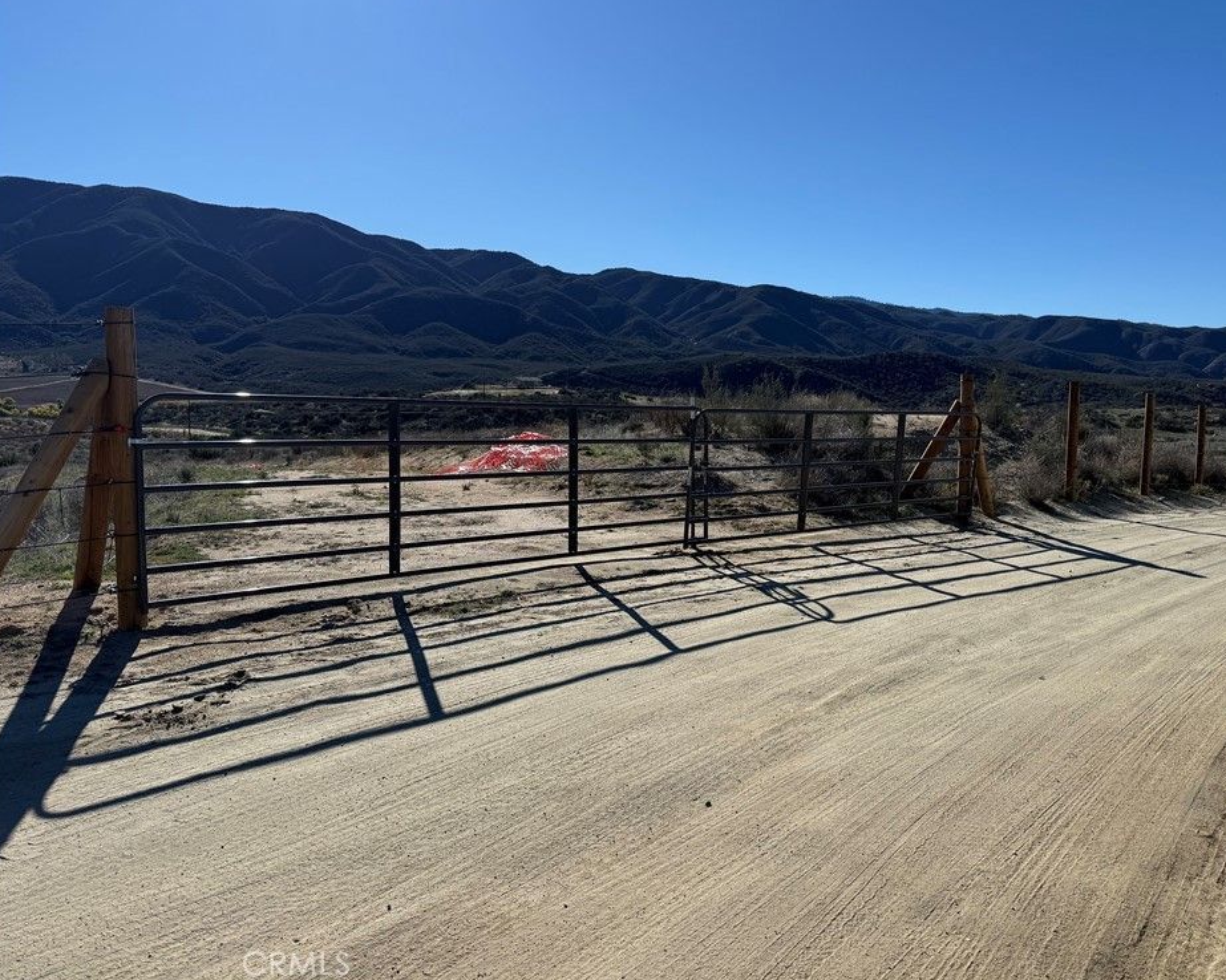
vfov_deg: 54.9
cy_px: 473
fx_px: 943
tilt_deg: -6.1
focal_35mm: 26
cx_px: 669
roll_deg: -1.0
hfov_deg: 65.9
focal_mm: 6.76
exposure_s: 1/7353
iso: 80
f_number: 1.78
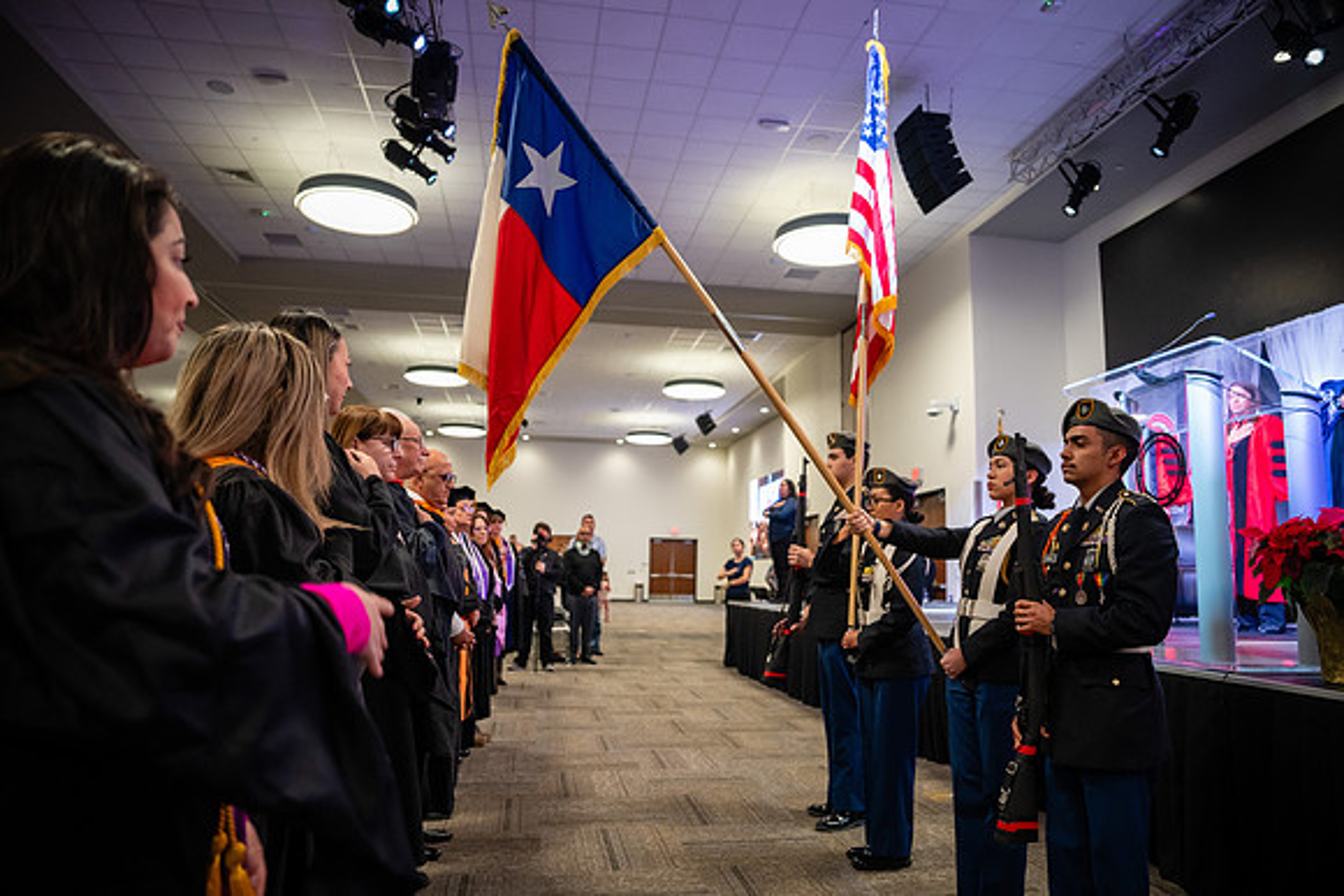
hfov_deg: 73.1
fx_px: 907
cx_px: 672
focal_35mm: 24
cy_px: 448
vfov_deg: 52.6
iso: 1600
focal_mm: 24
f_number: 2.8
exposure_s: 1/160
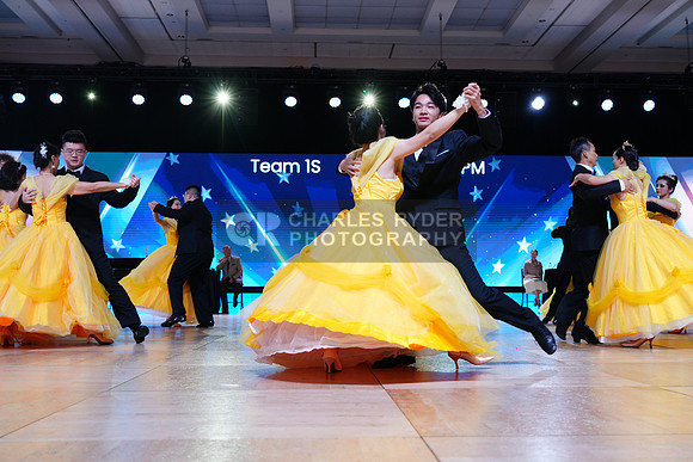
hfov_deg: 50.7
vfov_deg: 35.1
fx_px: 732
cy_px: 231
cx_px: 346
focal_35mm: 38
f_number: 4
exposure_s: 1/500
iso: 1250
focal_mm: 38
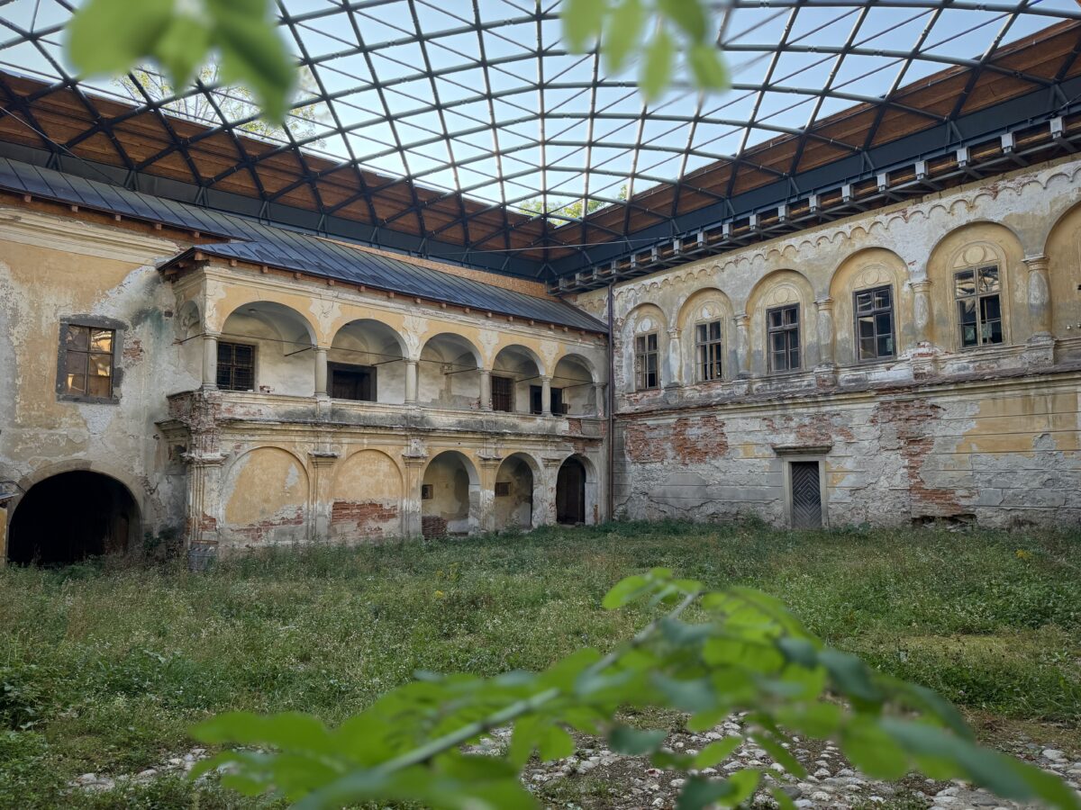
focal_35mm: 24
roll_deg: +0.9
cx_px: 540
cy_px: 405
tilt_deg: +5.2
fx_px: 749
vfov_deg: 56.8
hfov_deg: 71.6
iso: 80
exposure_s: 1/735
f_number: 1.78
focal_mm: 6.76
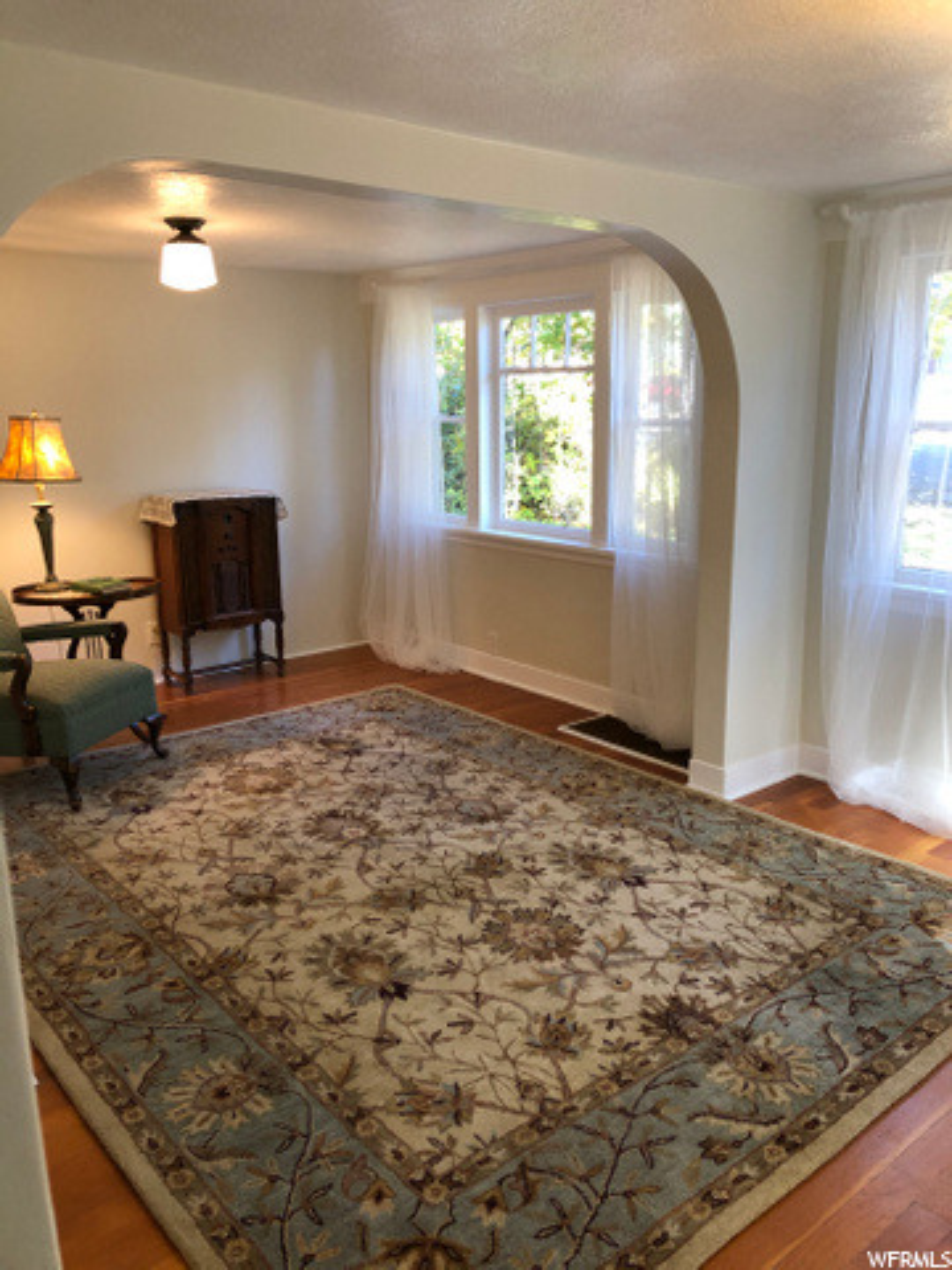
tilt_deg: -11.7
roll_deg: +1.6
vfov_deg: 63.4
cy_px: 635
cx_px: 476
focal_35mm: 28
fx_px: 1027
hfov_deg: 49.7
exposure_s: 1/30
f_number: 1.8
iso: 25
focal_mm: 3.99
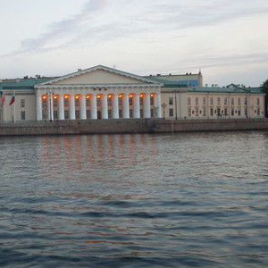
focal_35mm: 56
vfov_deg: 30.6
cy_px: 130
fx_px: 491
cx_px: 68
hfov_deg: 30.1
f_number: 2.8
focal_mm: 6.3
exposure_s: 1/45
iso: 240
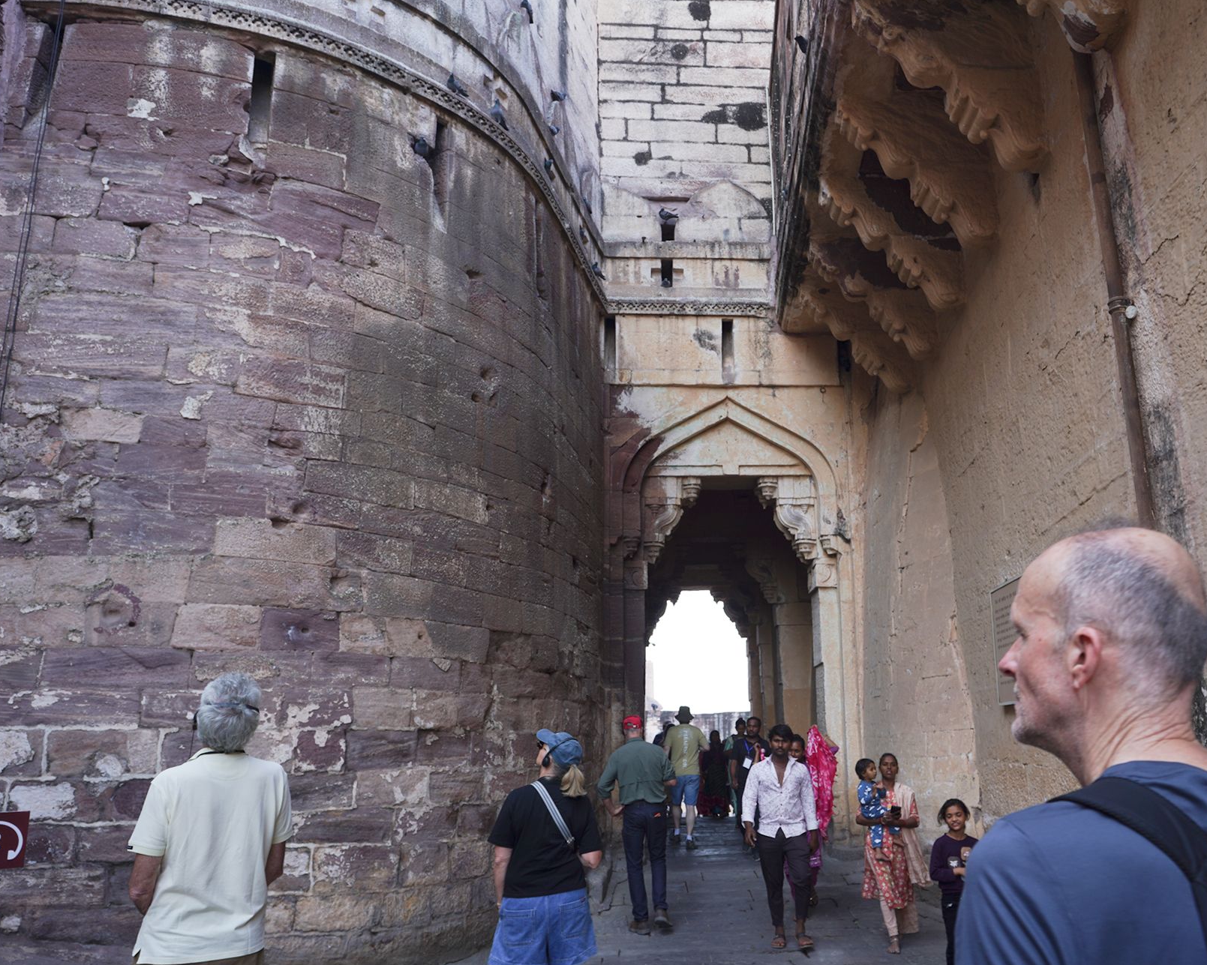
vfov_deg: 51.5
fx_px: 1000
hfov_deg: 61.6
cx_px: 729
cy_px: 497
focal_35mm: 28
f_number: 6.3
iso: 100
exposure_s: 1/100
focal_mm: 24
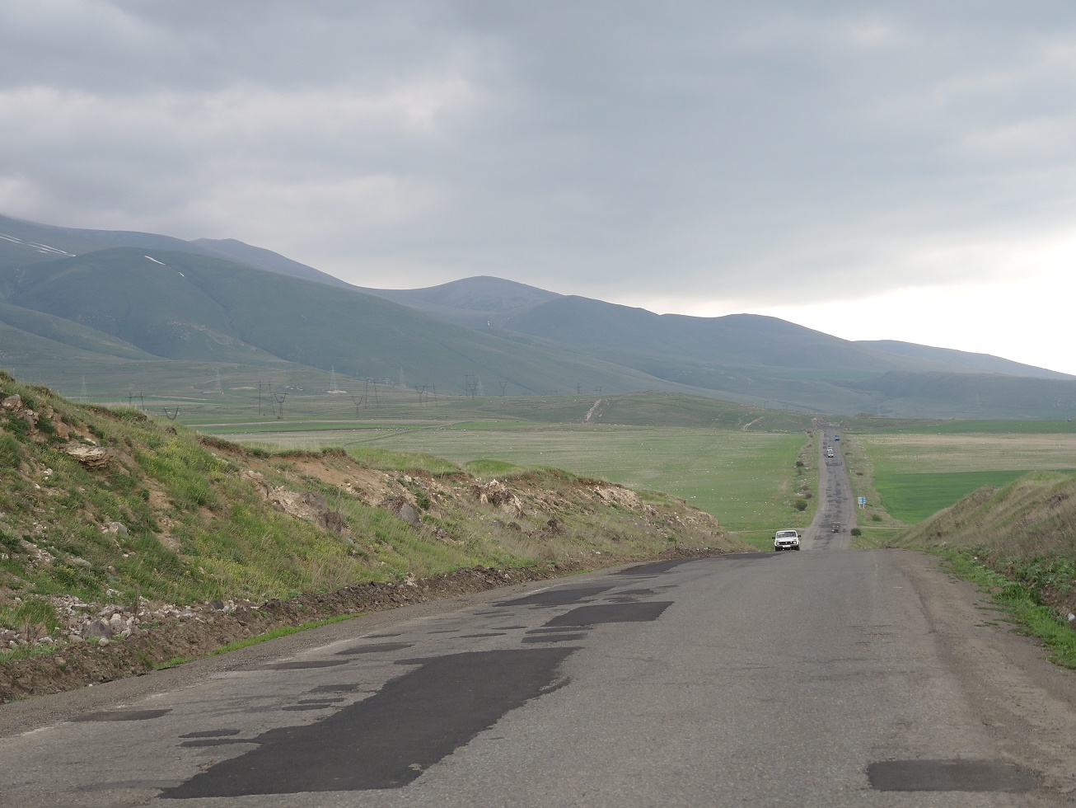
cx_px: 538
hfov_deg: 26.3
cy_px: 404
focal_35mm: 74
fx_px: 2301
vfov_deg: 19.9
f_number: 3.2
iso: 80
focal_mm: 15.9
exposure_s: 1/160
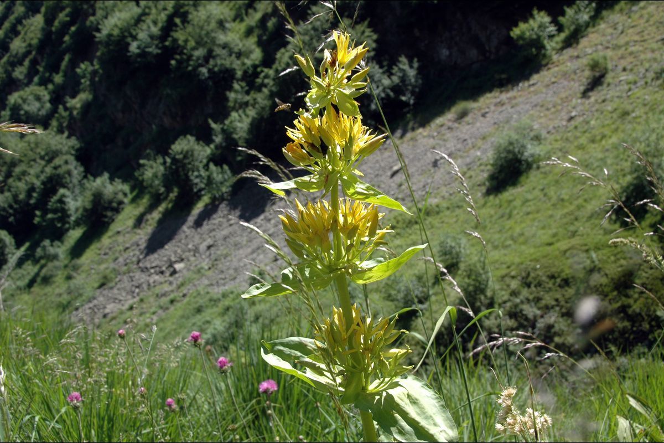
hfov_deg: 42.3
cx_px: 332
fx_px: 858
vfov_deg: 28.9
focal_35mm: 46
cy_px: 222
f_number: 13
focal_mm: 31
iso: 200
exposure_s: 1/100
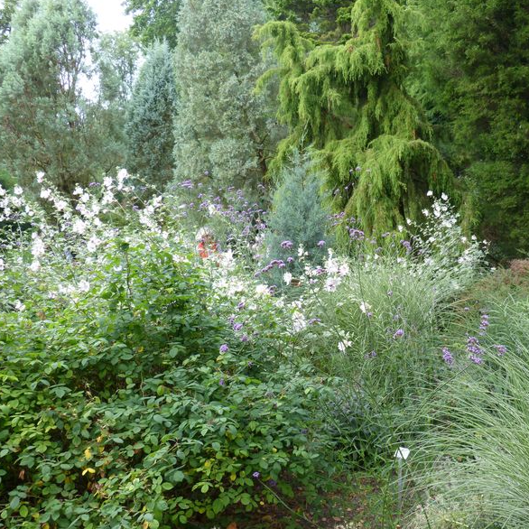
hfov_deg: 40.6
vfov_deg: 40.9
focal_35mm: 41
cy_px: 265
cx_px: 335
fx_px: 709
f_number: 3
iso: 100
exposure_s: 1/100
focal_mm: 6.1
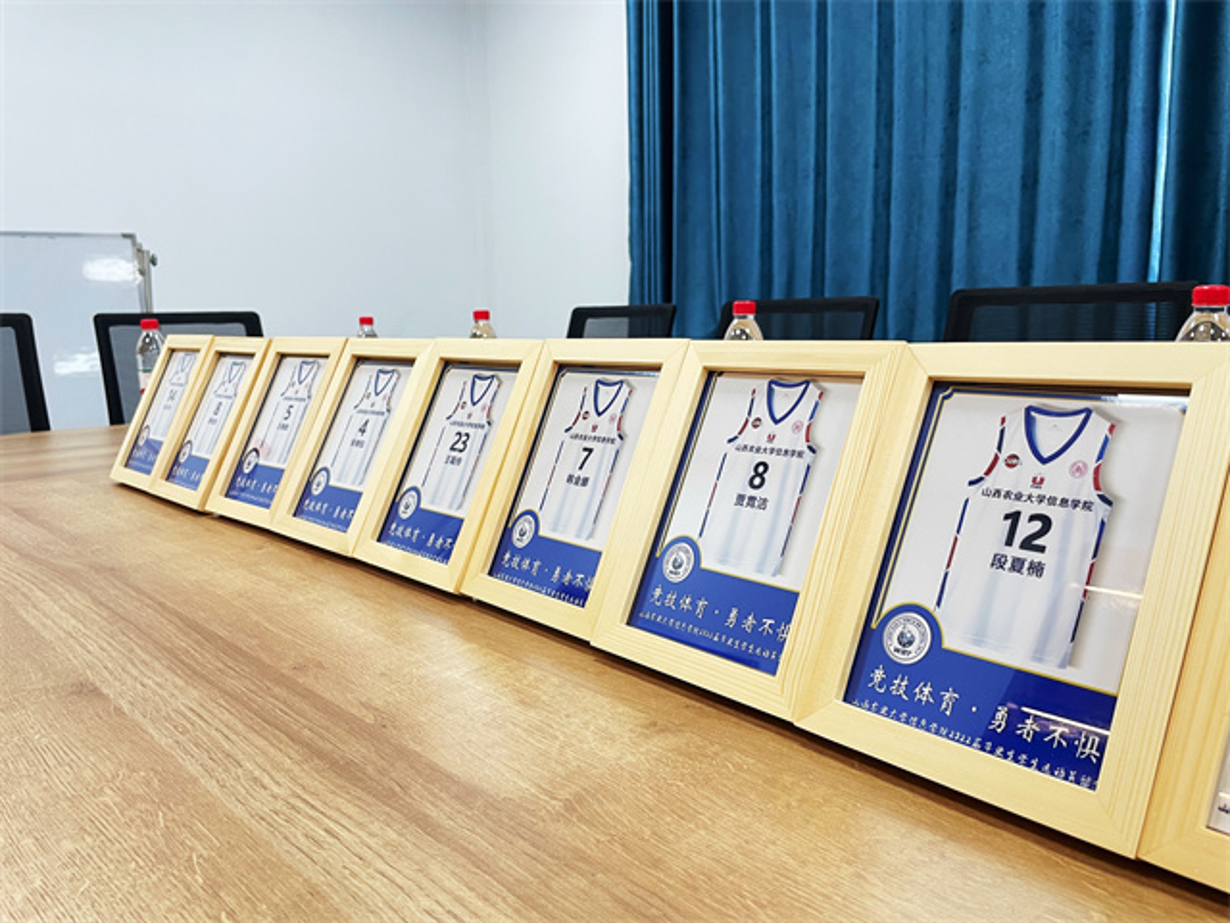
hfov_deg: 67.3
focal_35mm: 26
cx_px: 615
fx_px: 924
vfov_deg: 53.1
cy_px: 462
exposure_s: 1/50
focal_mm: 4.2
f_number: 1.6
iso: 80
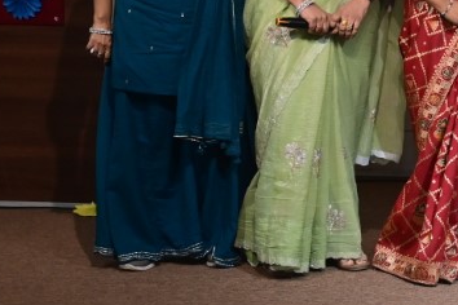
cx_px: 726
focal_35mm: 114
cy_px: 54
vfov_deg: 12.0
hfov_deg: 16.1
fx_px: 1450
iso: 2500
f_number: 4.5
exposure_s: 1/250
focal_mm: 35
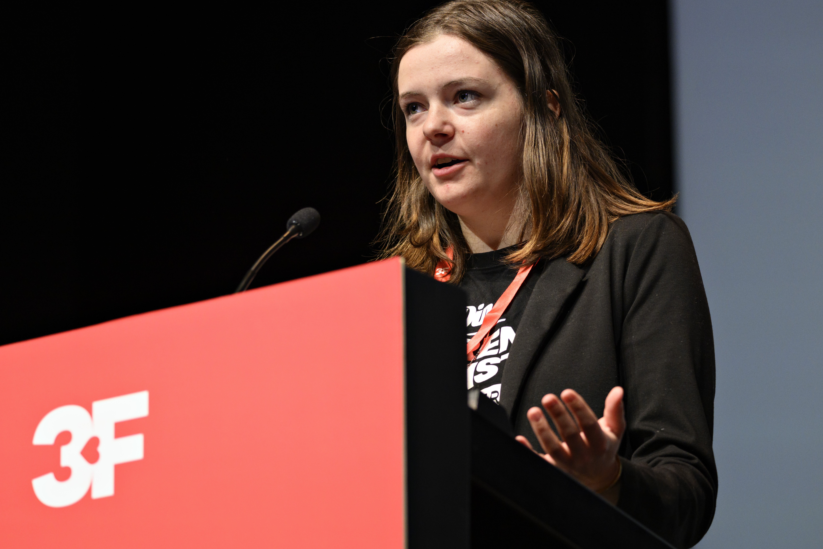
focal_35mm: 154
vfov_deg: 8.9
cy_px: 254
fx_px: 3520
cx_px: 367
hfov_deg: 13.3
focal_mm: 130
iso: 640
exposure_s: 1/100
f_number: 4.8
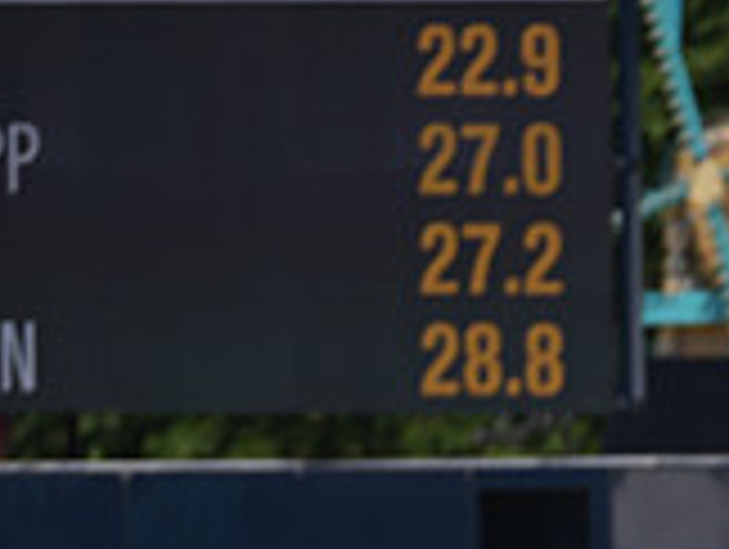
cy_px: 817
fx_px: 29000
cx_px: 1264
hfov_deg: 1.4
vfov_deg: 1.1
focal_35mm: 1375
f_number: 5
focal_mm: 400
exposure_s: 1/1250
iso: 140
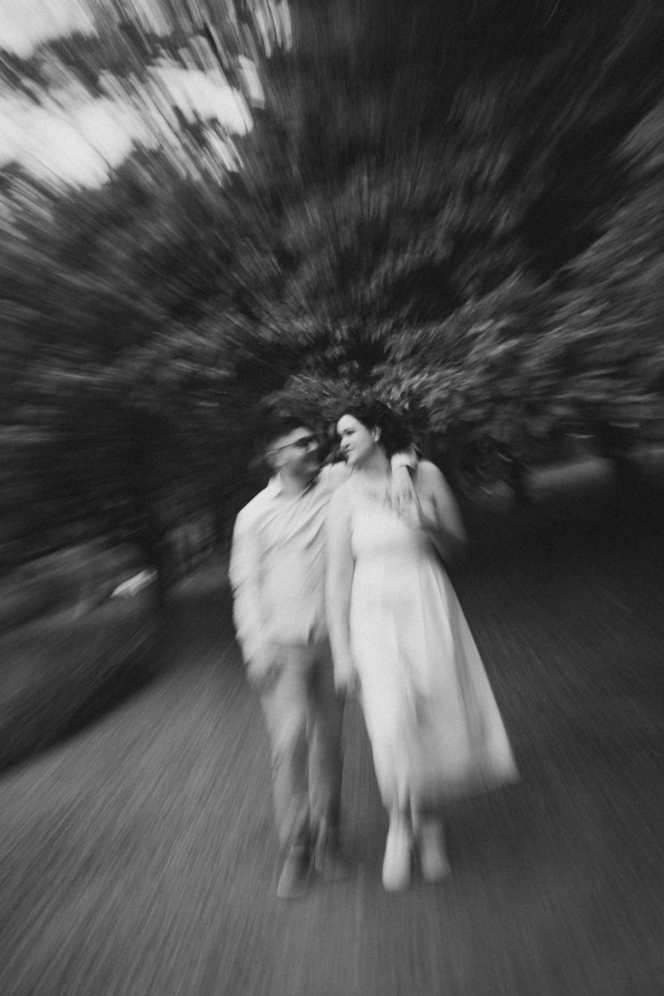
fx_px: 1439
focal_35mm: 52
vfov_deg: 38.2
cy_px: 498
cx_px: 332
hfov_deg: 26.0
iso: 200
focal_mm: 35
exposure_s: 1/25
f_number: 2.8
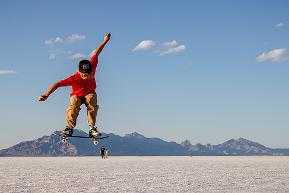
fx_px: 586
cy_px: 99
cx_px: 126
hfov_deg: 27.7
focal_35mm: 73
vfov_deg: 18.6
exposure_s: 1/1600
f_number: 4
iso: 200
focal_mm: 46
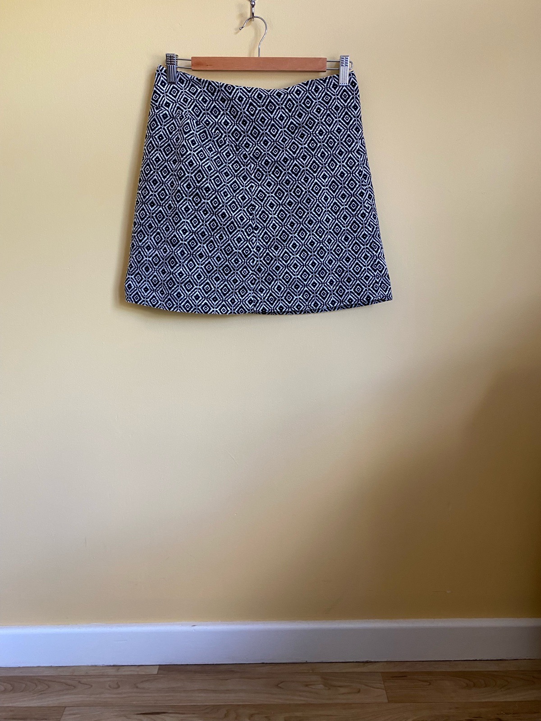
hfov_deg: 53.1
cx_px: 270
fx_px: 542
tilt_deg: -12.1
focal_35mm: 26
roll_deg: -0.3
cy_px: 360
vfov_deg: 67.3
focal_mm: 4.25
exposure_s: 1/72
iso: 125
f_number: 1.8
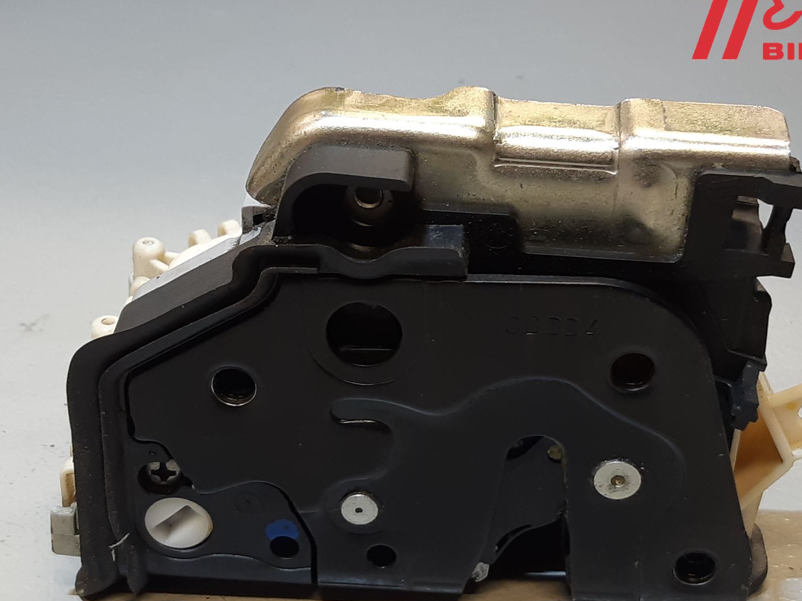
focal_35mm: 35
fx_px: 811
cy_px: 375
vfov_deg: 40.4
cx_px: 476
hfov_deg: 52.3
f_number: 1.7
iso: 50
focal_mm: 3.93
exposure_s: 1/50
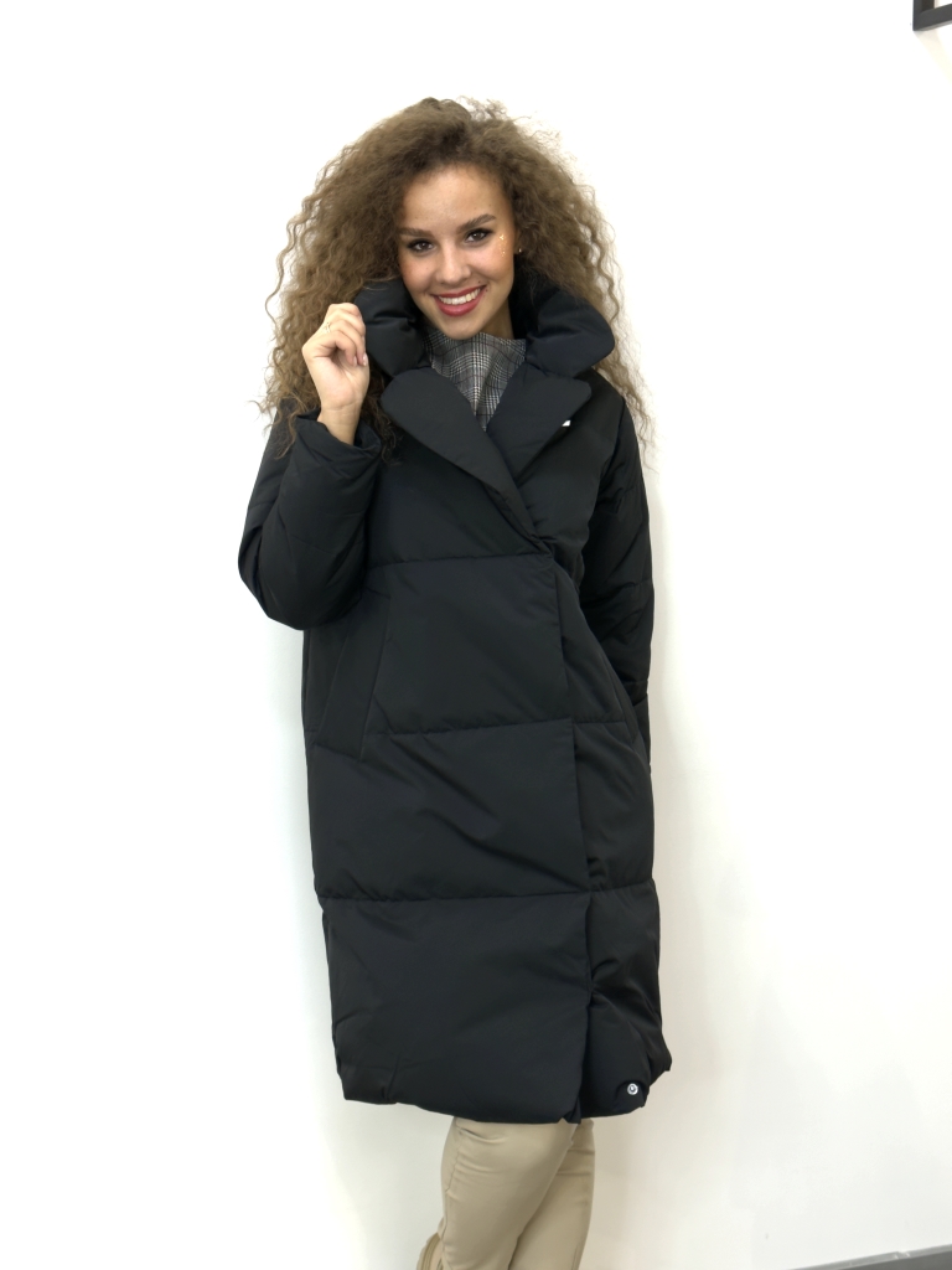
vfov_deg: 39.7
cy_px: 635
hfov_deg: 30.3
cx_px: 476
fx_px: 1760
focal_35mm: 48
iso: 125
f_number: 1.78
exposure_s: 1/100
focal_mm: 6.86
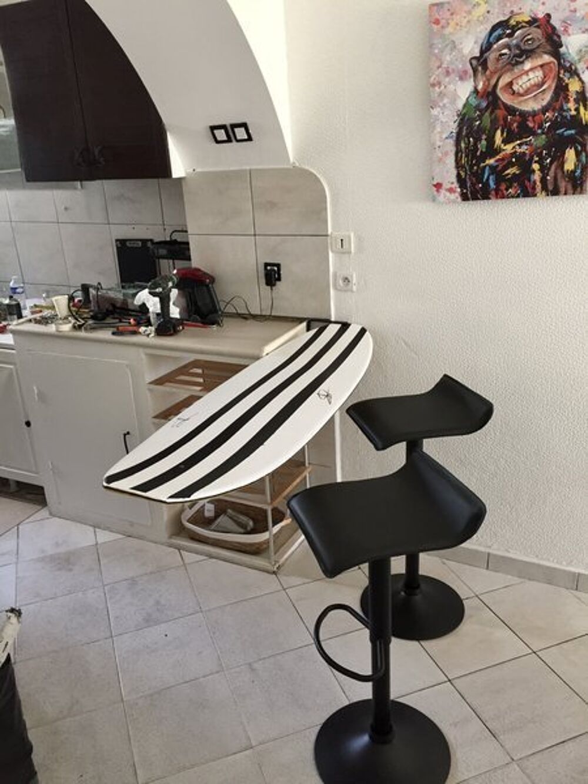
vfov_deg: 61.7
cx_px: 294
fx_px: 657
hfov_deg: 48.2
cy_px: 392
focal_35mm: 29
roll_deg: +3.2
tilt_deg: -20.5
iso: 80
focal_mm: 4.15
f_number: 2.2
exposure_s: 1/33
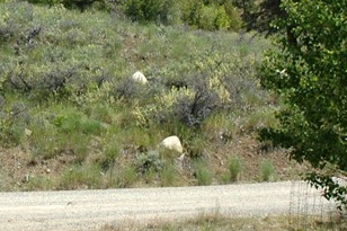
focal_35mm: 148
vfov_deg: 9.2
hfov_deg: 13.7
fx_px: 1426
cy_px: -20
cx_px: 17
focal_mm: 28
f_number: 6.3
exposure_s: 1/160
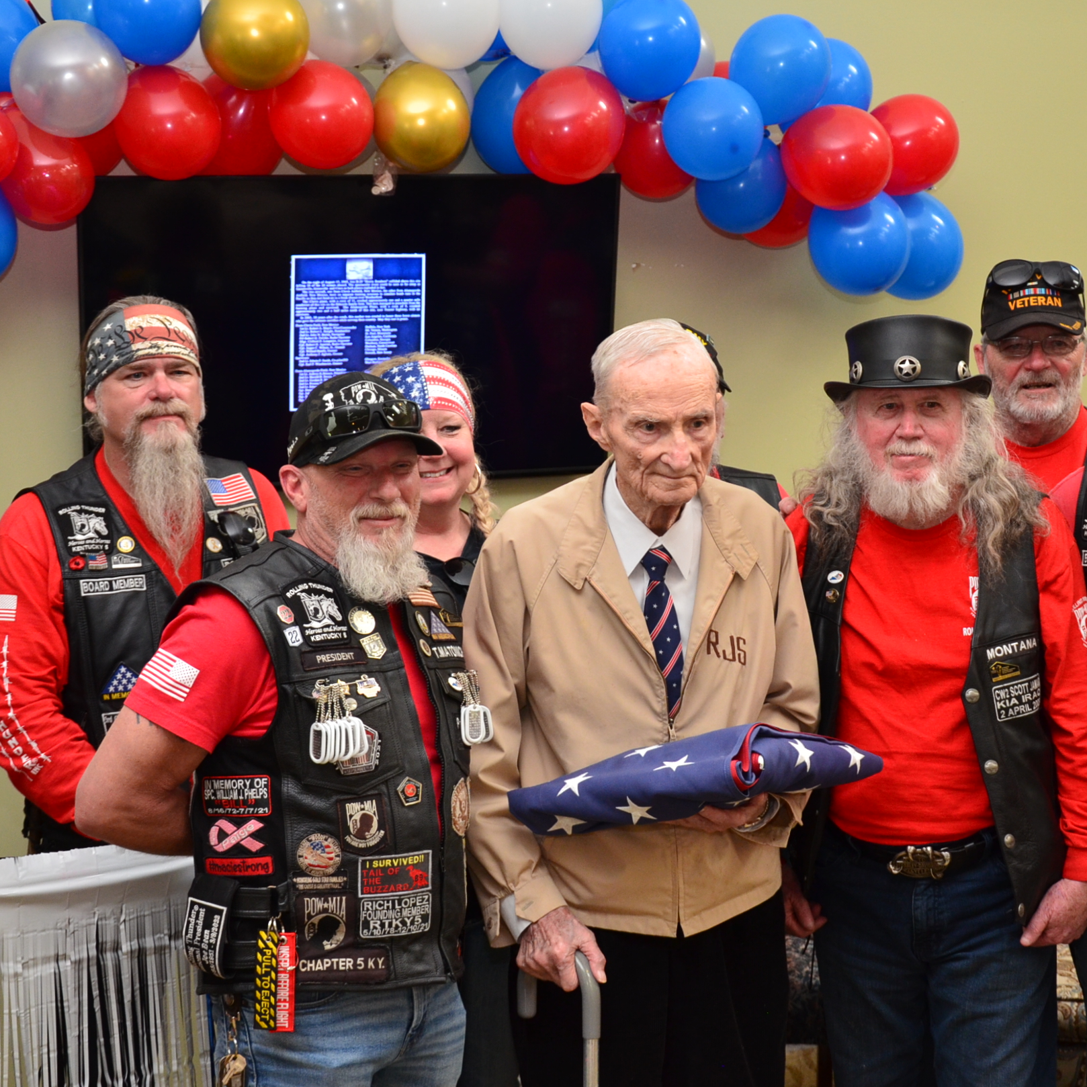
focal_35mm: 62
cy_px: 547
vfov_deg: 27.7
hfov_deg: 27.7
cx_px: 606
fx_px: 2203
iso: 800
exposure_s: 1/30
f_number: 4.2
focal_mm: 32
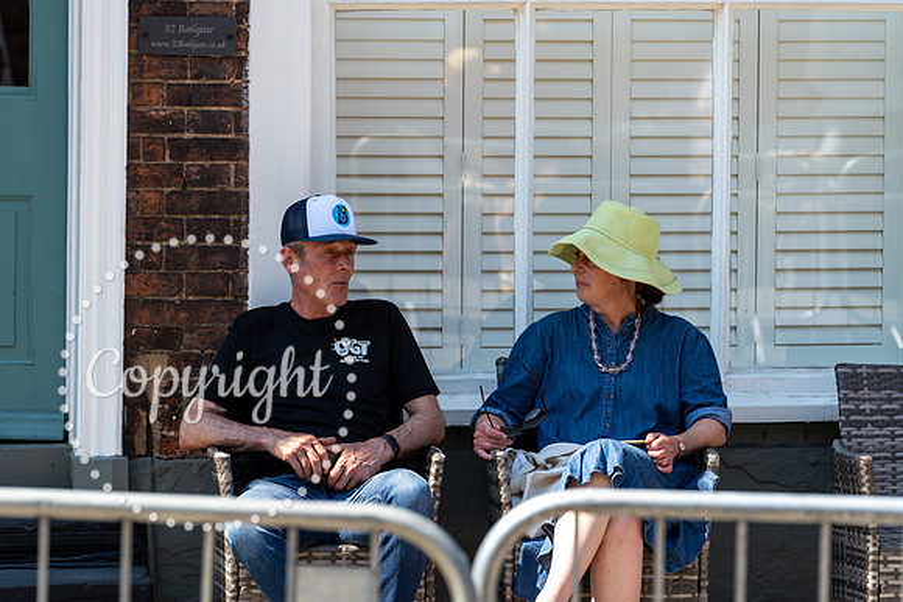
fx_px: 4074
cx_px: 435
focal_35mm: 162
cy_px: 294
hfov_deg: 12.6
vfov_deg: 8.5
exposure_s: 1/800
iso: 160
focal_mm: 155
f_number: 4.5
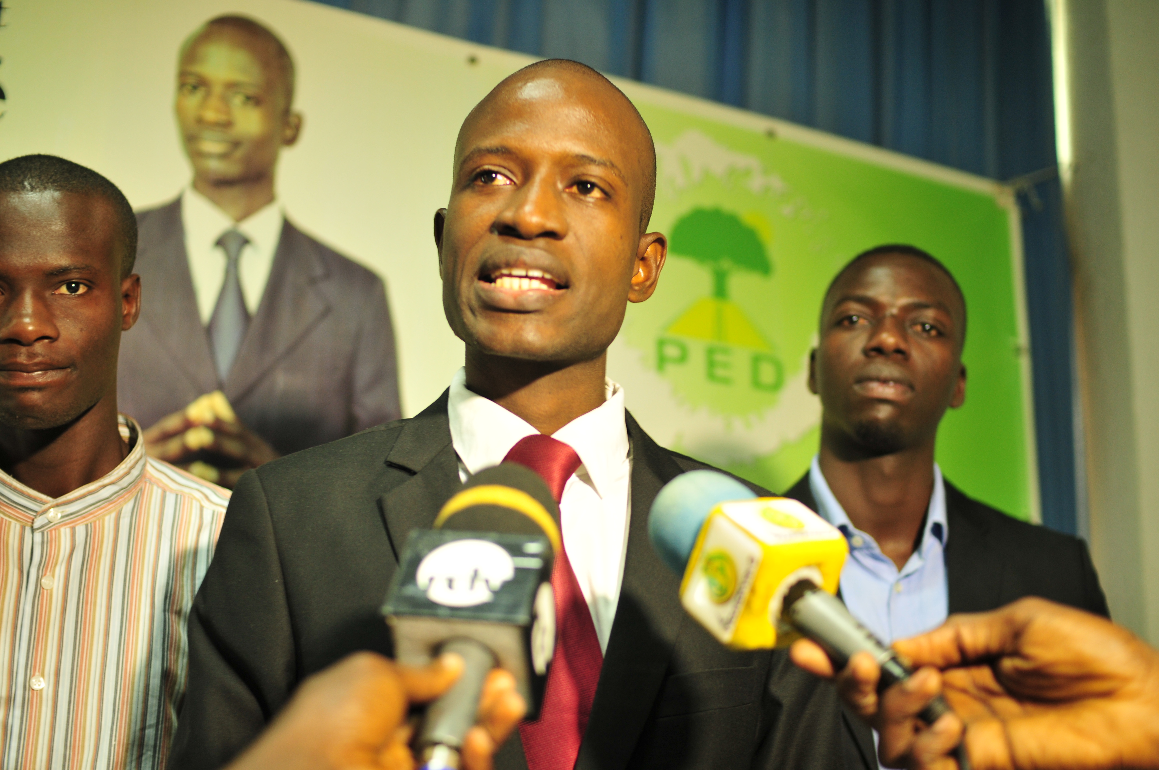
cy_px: 385
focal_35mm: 45
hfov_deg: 43.7
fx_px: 1447
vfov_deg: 29.8
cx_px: 580
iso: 250
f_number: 2
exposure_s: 1/30
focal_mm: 30
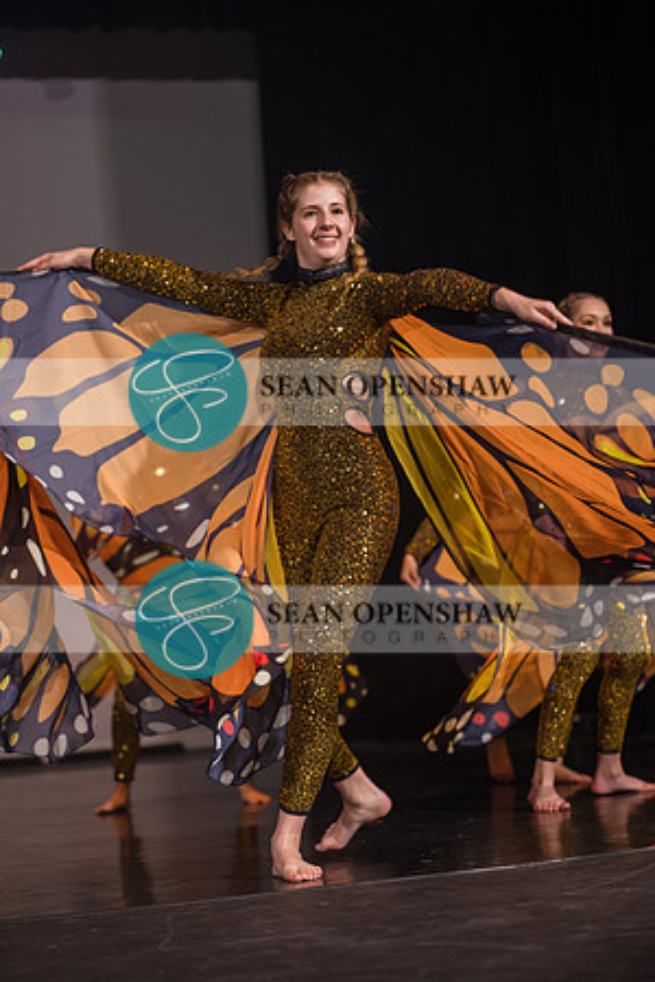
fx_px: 1910
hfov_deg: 19.5
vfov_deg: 28.8
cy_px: 491
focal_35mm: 70
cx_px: 328
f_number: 2.8
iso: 500
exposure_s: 1/500
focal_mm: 70
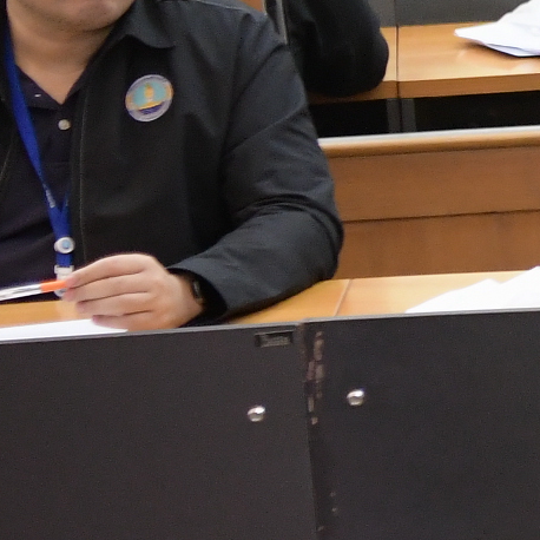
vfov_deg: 6.5
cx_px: 2076
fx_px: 4730
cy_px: 255
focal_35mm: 268
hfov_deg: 5.7
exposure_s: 1/160
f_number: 2.8
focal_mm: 35
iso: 1600
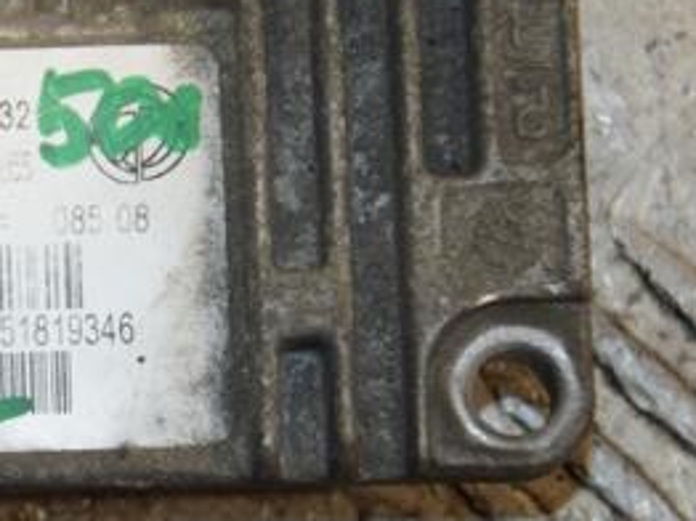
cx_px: -13
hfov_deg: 7.0
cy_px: 202
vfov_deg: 5.3
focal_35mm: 281
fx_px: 5647
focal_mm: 85
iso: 800
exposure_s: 1/200
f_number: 6.3
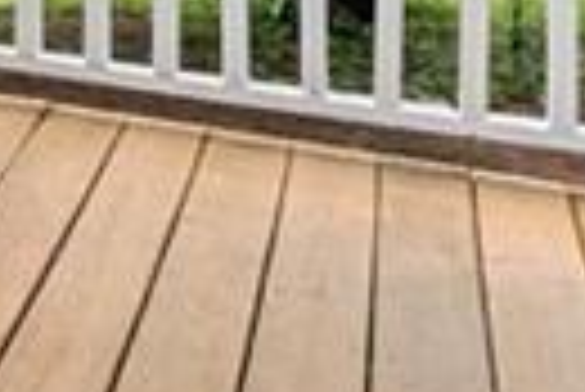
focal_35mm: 110
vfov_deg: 11.3
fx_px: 1789
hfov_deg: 10.0
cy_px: -385
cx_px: -1395
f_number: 7.1
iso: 800
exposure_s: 1/400
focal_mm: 14
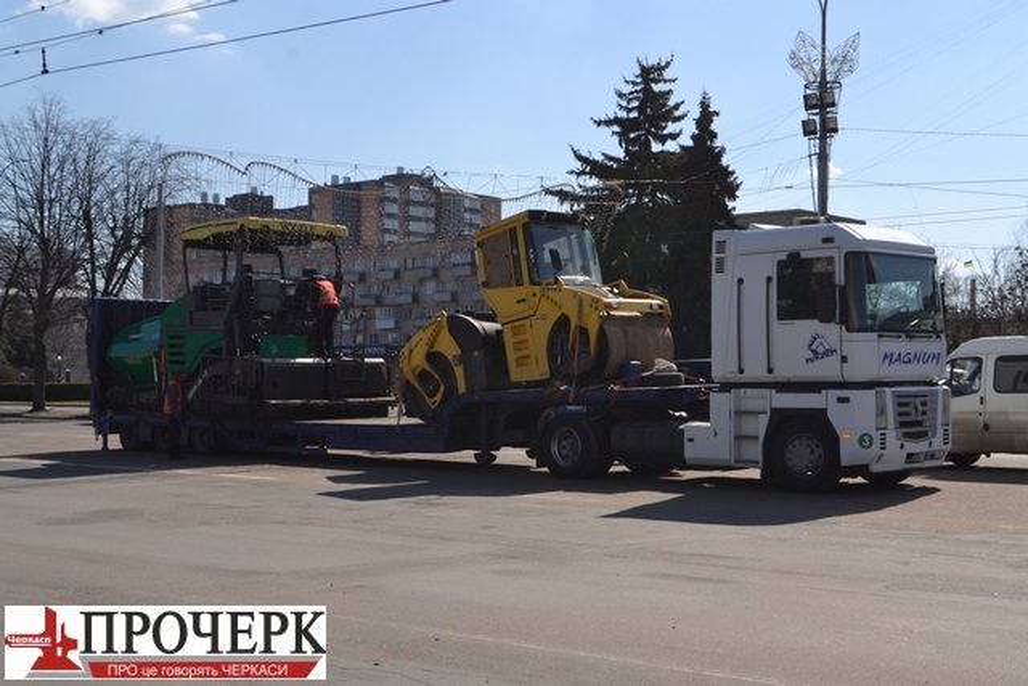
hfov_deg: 41.1
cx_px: 514
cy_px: 343
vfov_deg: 28.1
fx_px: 1371
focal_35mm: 48
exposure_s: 1/200
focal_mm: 32
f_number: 7.1
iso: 100
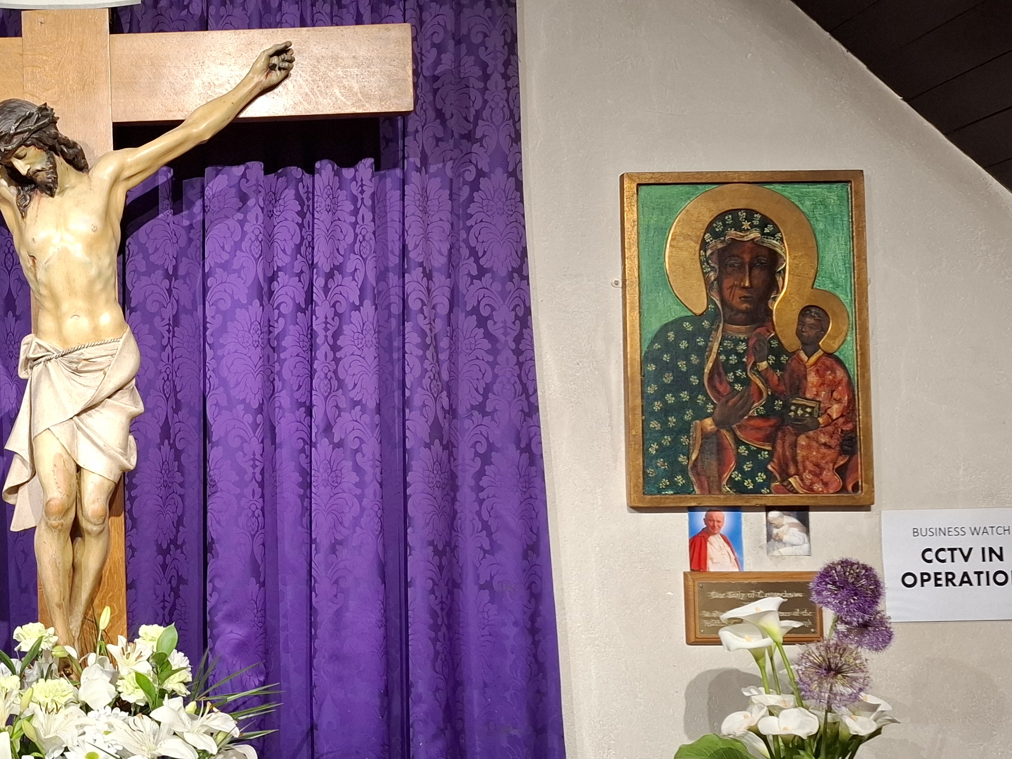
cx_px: 141
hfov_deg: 40.4
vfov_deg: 32.9
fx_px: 1286
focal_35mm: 44
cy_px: 419
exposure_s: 1/33
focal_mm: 5.54
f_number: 1.8
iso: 250
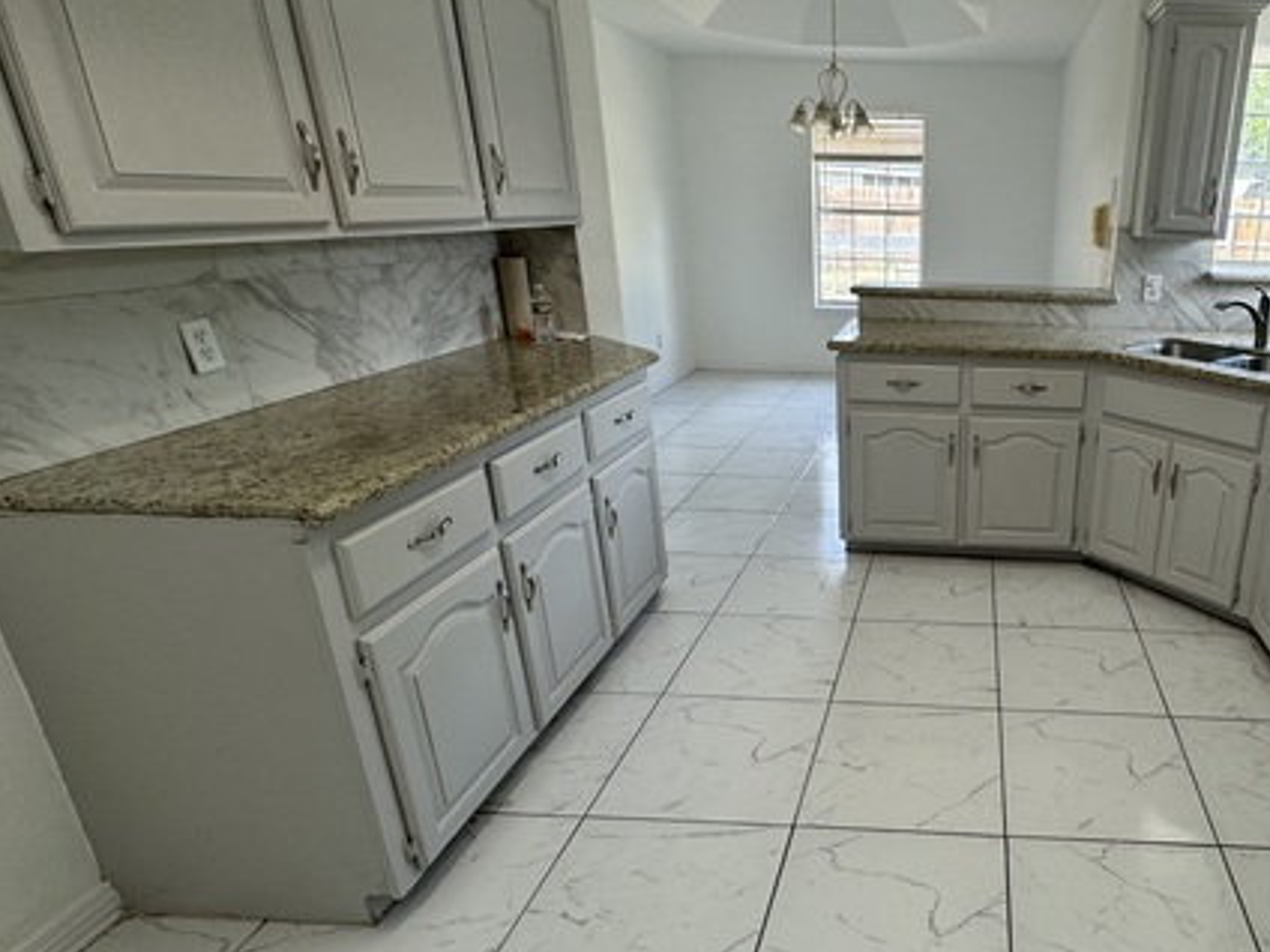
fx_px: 807
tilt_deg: -20.1
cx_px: 951
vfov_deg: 61.1
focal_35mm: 22
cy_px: 485
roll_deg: -2.1
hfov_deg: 71.2
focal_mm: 2.22
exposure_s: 1/120
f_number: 2.2
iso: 64
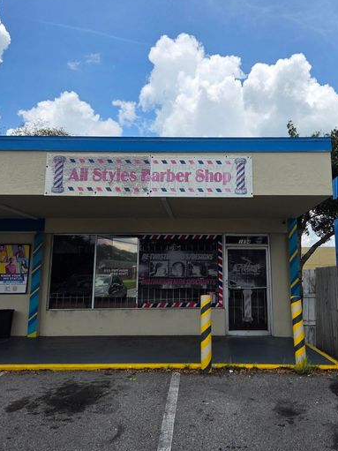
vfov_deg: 59.9
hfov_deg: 46.5
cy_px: 211
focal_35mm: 30
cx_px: 203
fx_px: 391
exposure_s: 1/5699
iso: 80
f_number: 1.8
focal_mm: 5.4
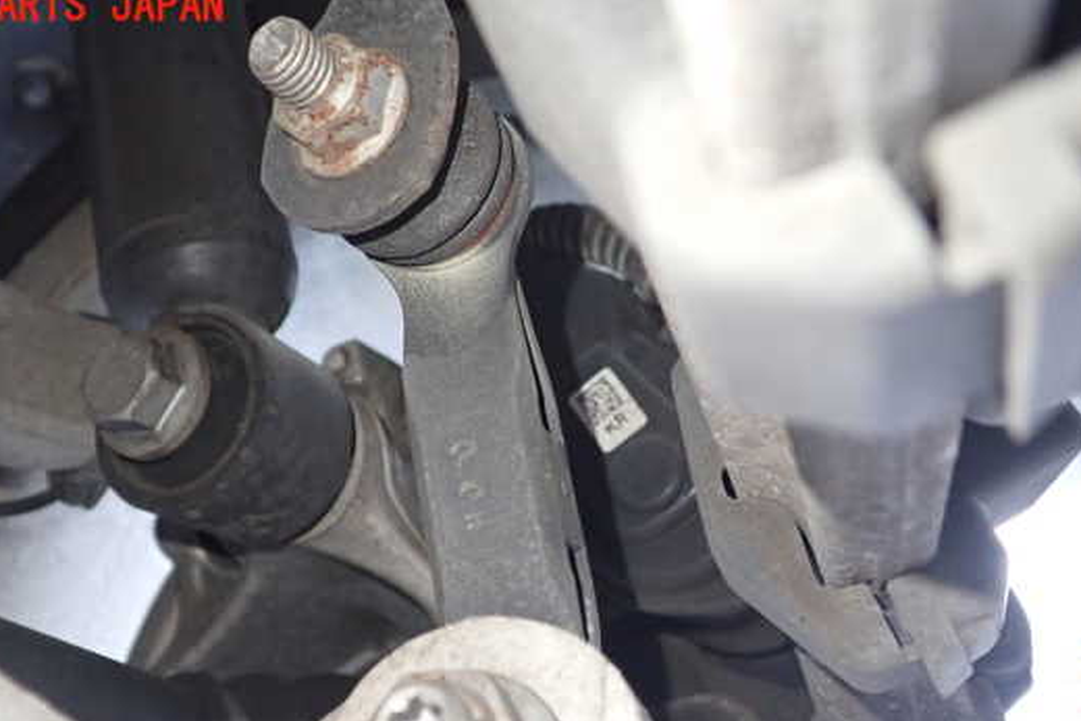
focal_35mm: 36
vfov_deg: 36.7
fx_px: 1081
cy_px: 449
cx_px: 470
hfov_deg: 53.0
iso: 640
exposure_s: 1/30
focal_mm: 5.4
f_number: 2.3
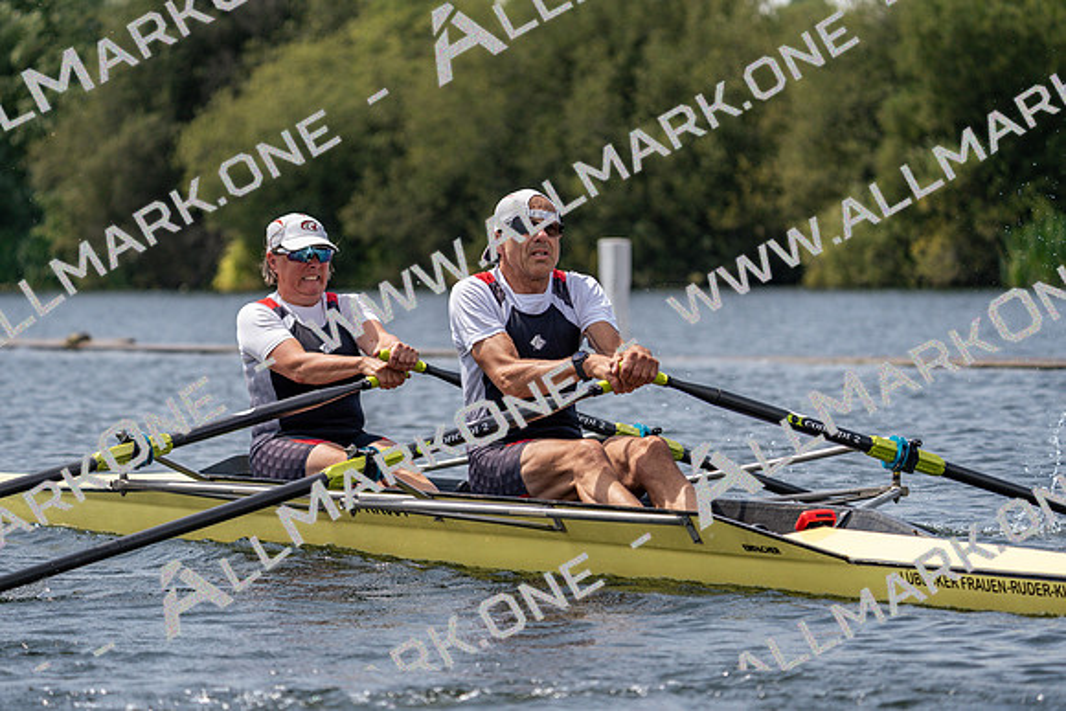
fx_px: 5923
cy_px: 356
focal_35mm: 200
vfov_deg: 6.9
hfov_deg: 10.3
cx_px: 533
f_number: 5.6
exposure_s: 1/1600
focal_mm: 200
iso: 250
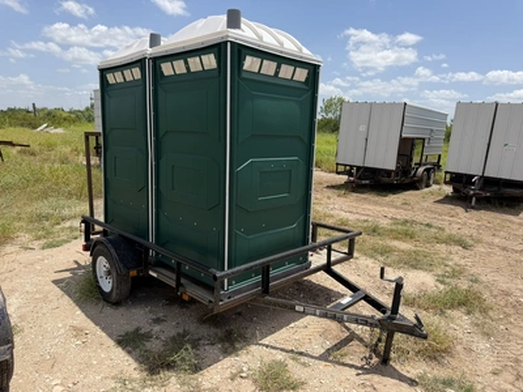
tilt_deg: -11.2
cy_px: 196
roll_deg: -2.8
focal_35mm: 24
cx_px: 262
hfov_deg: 71.6
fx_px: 363
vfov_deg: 56.8
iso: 80
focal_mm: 6.76
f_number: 1.78
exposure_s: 1/4673
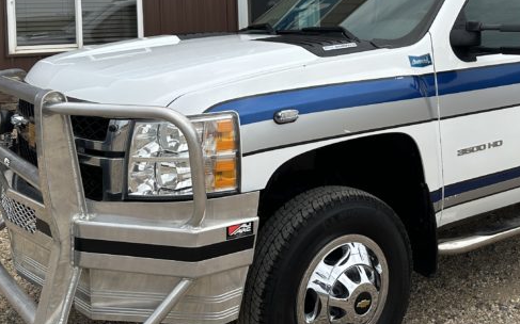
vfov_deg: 26.3
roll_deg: +1.5
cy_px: 23
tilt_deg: -0.4
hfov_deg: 41.6
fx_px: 666
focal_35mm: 47
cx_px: 378
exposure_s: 1/3717
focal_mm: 6.86
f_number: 1.78
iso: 80
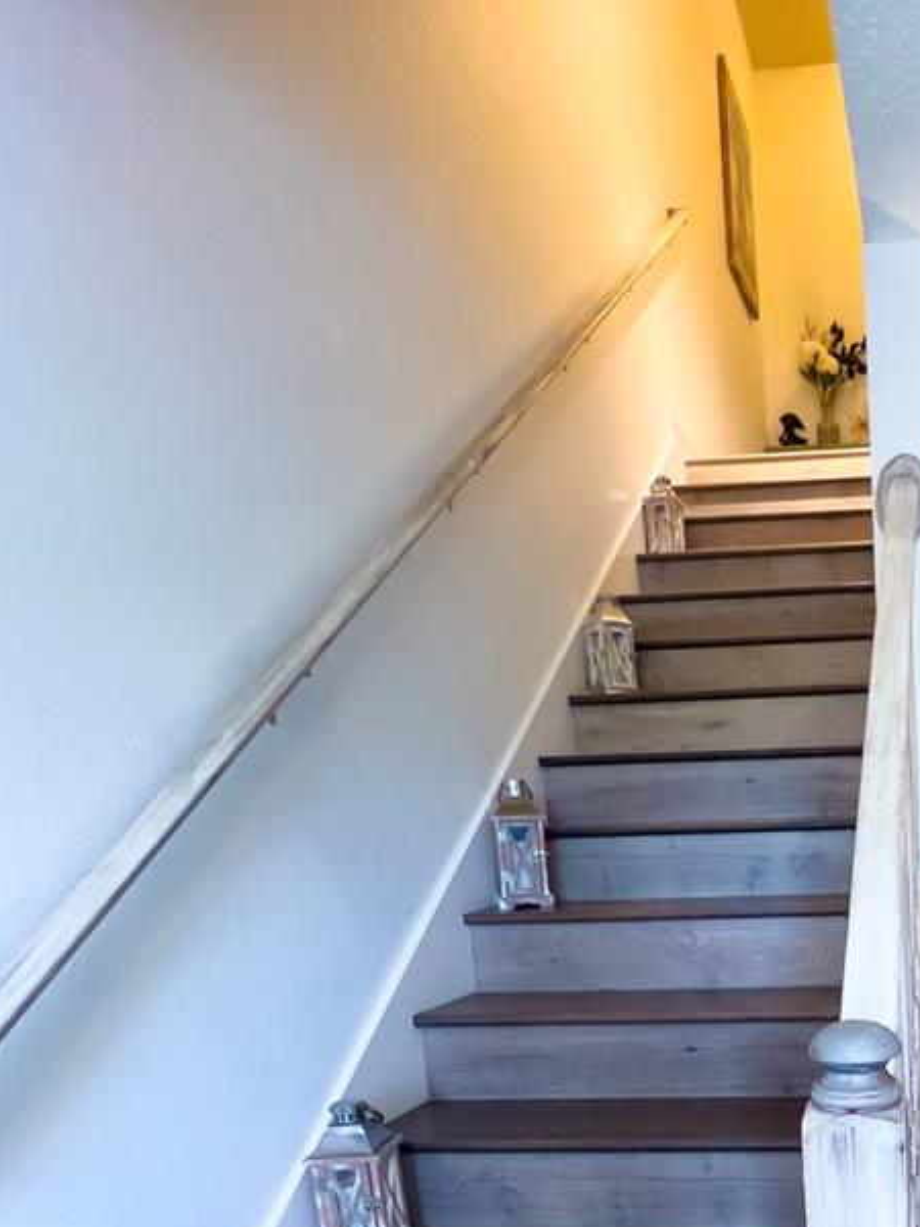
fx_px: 921
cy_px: 1029
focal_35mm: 26
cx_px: 881
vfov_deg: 60.3
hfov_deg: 46.1
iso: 400
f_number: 1.8
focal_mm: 1.57
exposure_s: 1/60
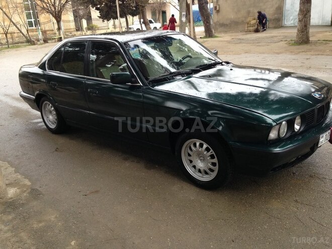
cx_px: 166
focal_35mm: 33
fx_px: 317
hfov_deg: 55.4
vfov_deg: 42.9
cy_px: 124
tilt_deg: -18.7
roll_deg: +4.2
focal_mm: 4.12
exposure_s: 1/120
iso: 100
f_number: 2.4
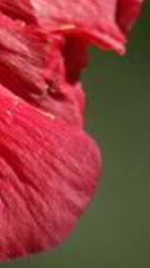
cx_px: 85
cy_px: -88
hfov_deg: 0.7
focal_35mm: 1635
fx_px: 11589
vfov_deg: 1.3
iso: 400
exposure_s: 1/2000
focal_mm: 200
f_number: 4.5
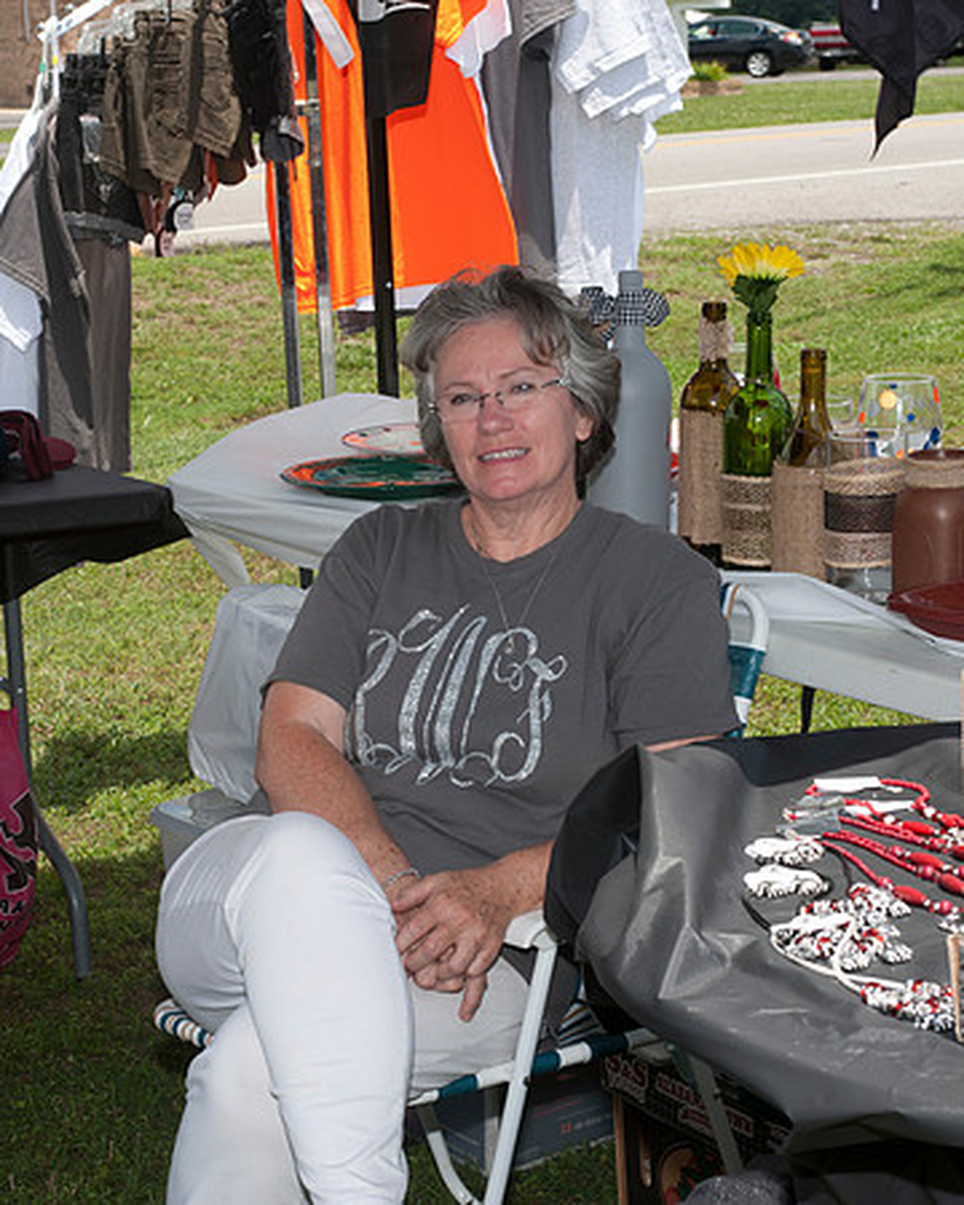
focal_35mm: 90
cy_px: 586
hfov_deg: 17.1
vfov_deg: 21.3
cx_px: 361
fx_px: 3199
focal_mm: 62
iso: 200
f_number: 13
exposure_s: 1/200
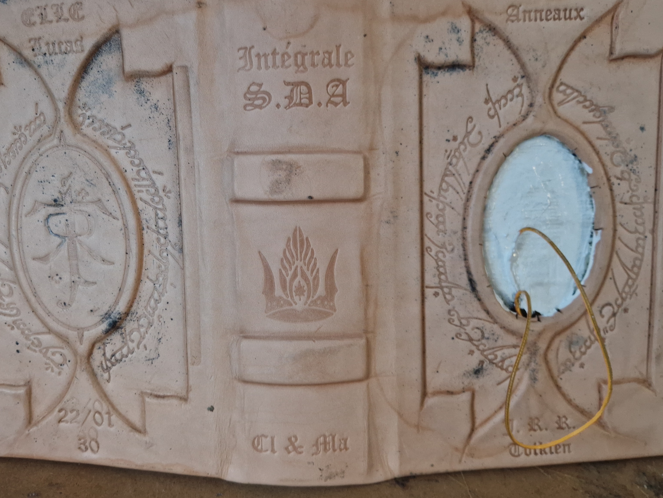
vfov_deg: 46.8
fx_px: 575
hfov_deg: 59.5
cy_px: 236
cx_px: 268
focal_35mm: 30
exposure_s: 1/25
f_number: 1.8
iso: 640
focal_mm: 5.4
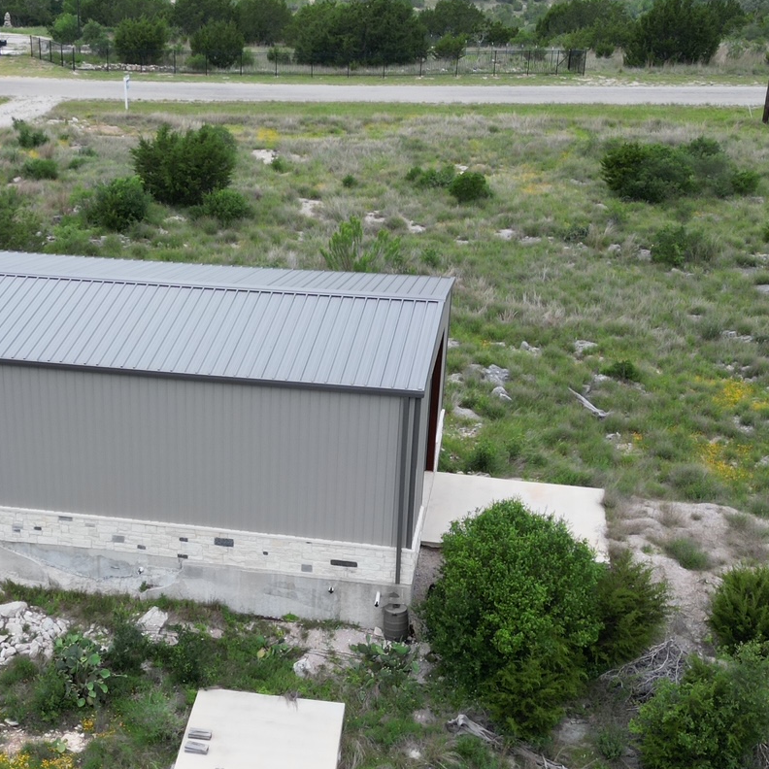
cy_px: 479
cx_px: 194
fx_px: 1357
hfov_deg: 31.1
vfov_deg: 31.5
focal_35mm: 54
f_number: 1.7
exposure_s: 1/2500
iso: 200
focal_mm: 6.72
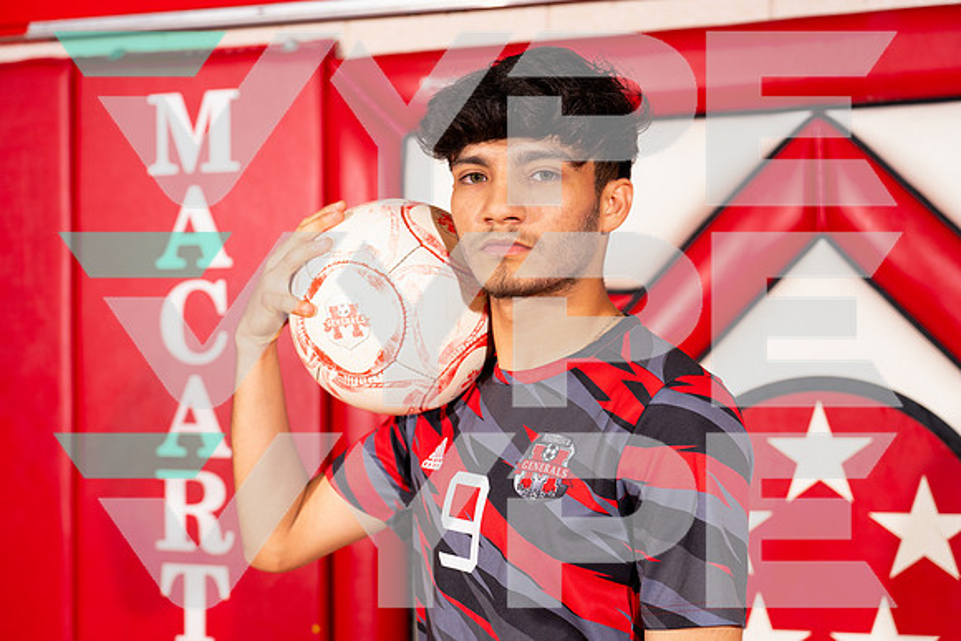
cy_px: 320
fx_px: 1468
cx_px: 480
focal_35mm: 55
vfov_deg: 24.6
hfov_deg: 36.2
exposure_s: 1/250
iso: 1000
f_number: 4
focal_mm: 55
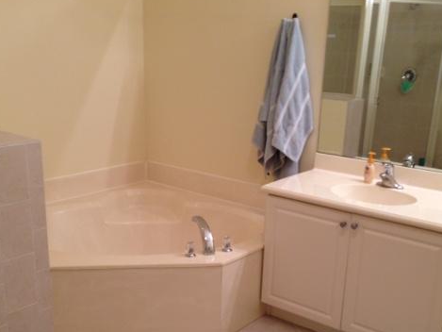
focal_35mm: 45
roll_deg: -2.3
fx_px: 575
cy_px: 214
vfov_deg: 32.0
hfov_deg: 42.0
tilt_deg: -17.5
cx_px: 235
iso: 50
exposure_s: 1/20
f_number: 2.4
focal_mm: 4.12
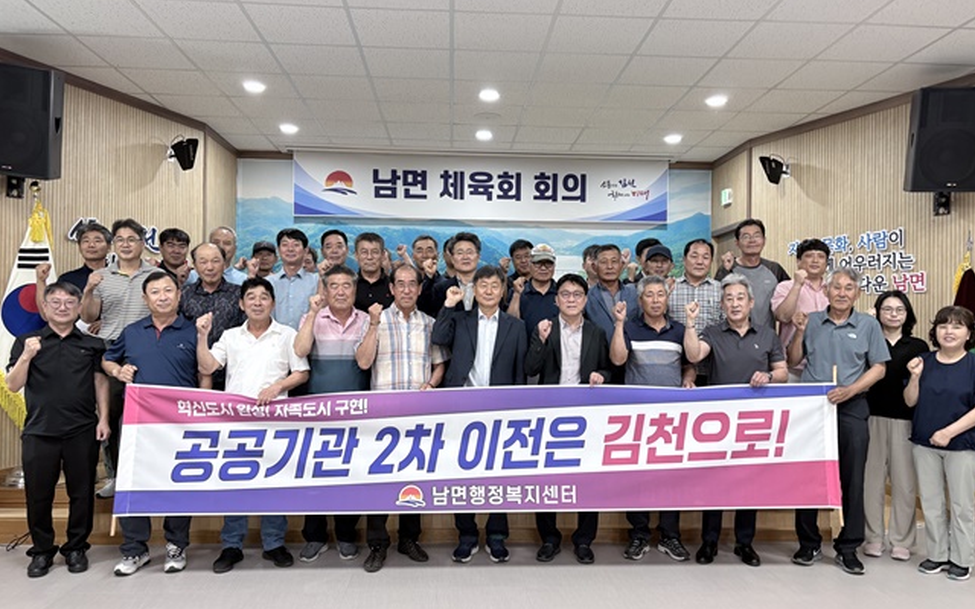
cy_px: 306
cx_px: 494
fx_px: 744
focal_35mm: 28
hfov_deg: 66.5
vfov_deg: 44.5
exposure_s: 1/60
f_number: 1.6
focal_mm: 5.96
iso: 100
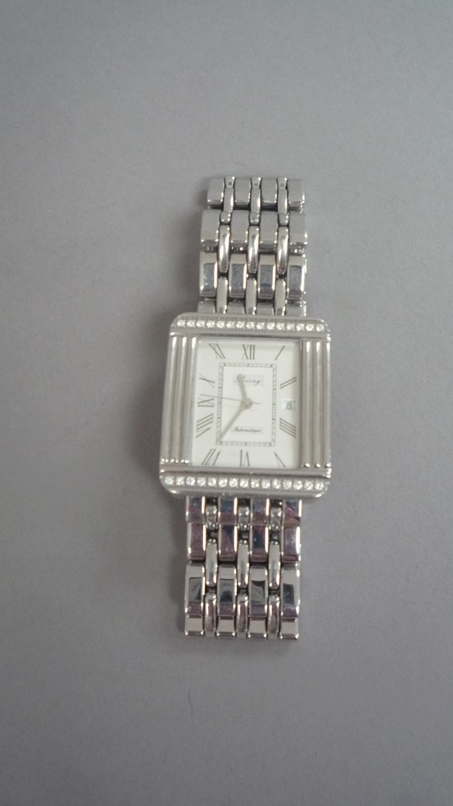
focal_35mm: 33
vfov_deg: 59.5
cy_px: 401
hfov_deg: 35.6
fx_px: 705
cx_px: 231
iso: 320
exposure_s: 1/30
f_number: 3.3
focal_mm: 5.2
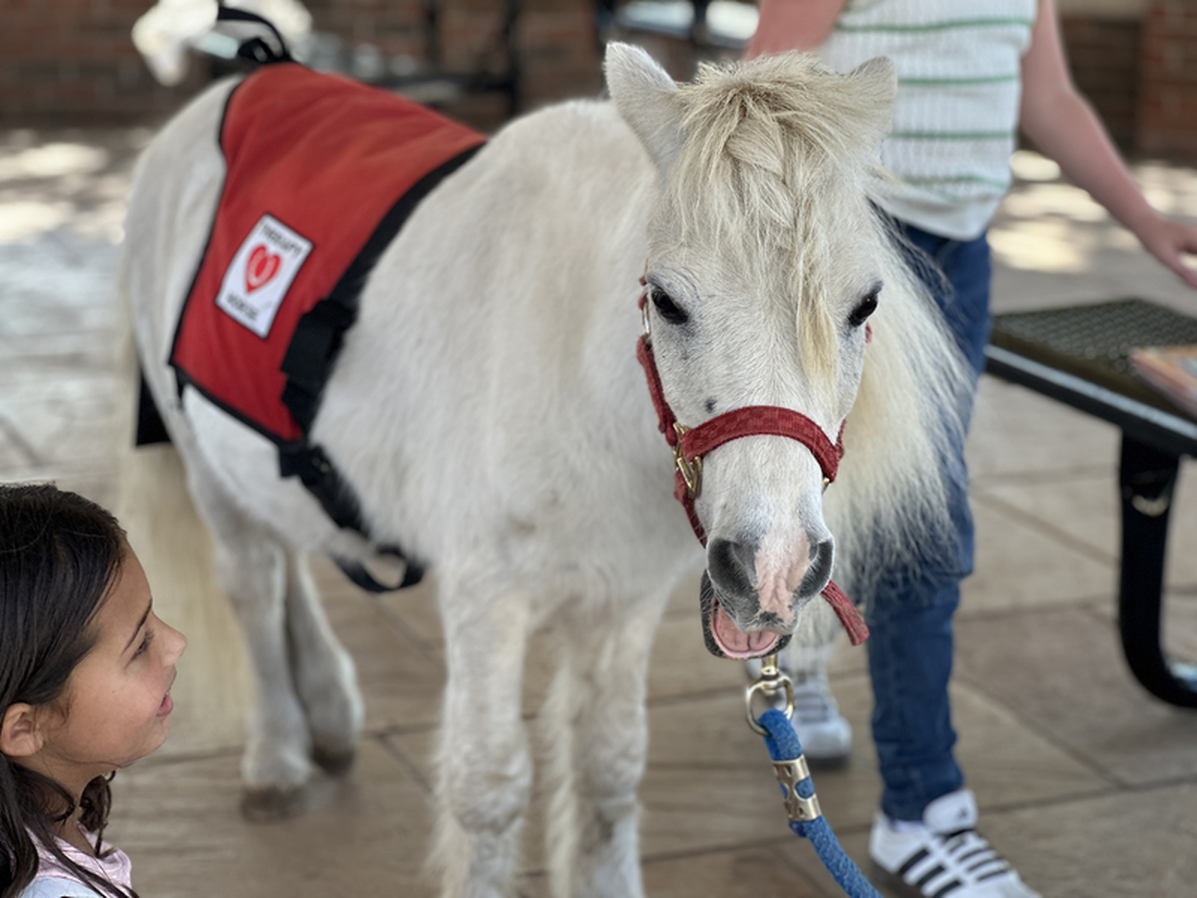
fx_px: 2663
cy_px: 449
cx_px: 598
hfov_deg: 25.3
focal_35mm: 77
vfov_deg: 19.1
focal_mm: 9
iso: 40
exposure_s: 1/121
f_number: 2.8
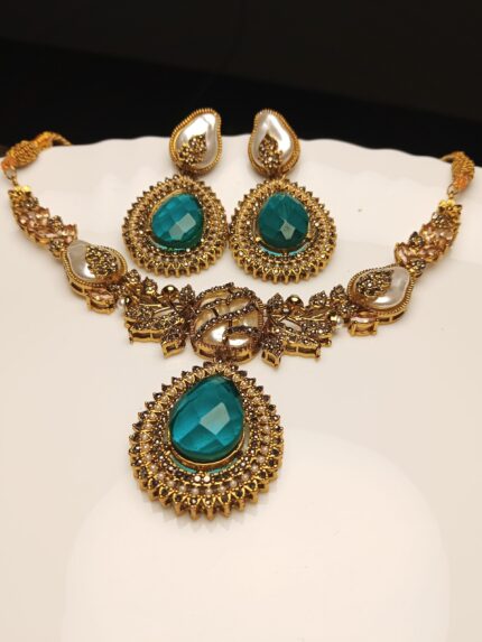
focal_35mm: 27
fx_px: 501
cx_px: 241
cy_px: 321
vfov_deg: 65.3
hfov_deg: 51.4
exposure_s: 1/230
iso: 50
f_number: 1.8
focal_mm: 3.98
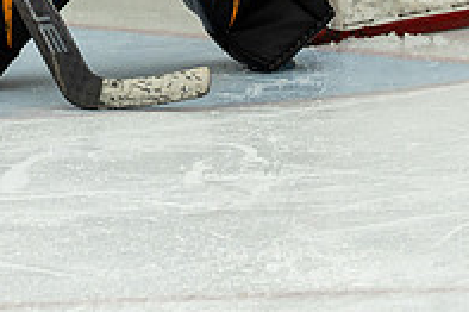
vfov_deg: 2.9
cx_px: 131
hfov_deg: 4.4
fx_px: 6144
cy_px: -123
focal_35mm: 472
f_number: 3.5
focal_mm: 107
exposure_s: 1/1600
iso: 800
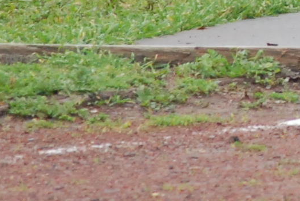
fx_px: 11090
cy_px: -273
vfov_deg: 1.0
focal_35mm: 1329
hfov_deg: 1.5
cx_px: 850
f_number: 6.3
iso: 1000
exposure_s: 1/640
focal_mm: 120
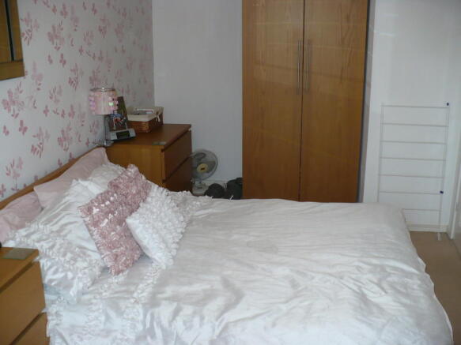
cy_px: 172
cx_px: 230
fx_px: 493
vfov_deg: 38.7
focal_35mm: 37
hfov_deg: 50.1
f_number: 2.8
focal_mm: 6.1
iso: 200
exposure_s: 1/30
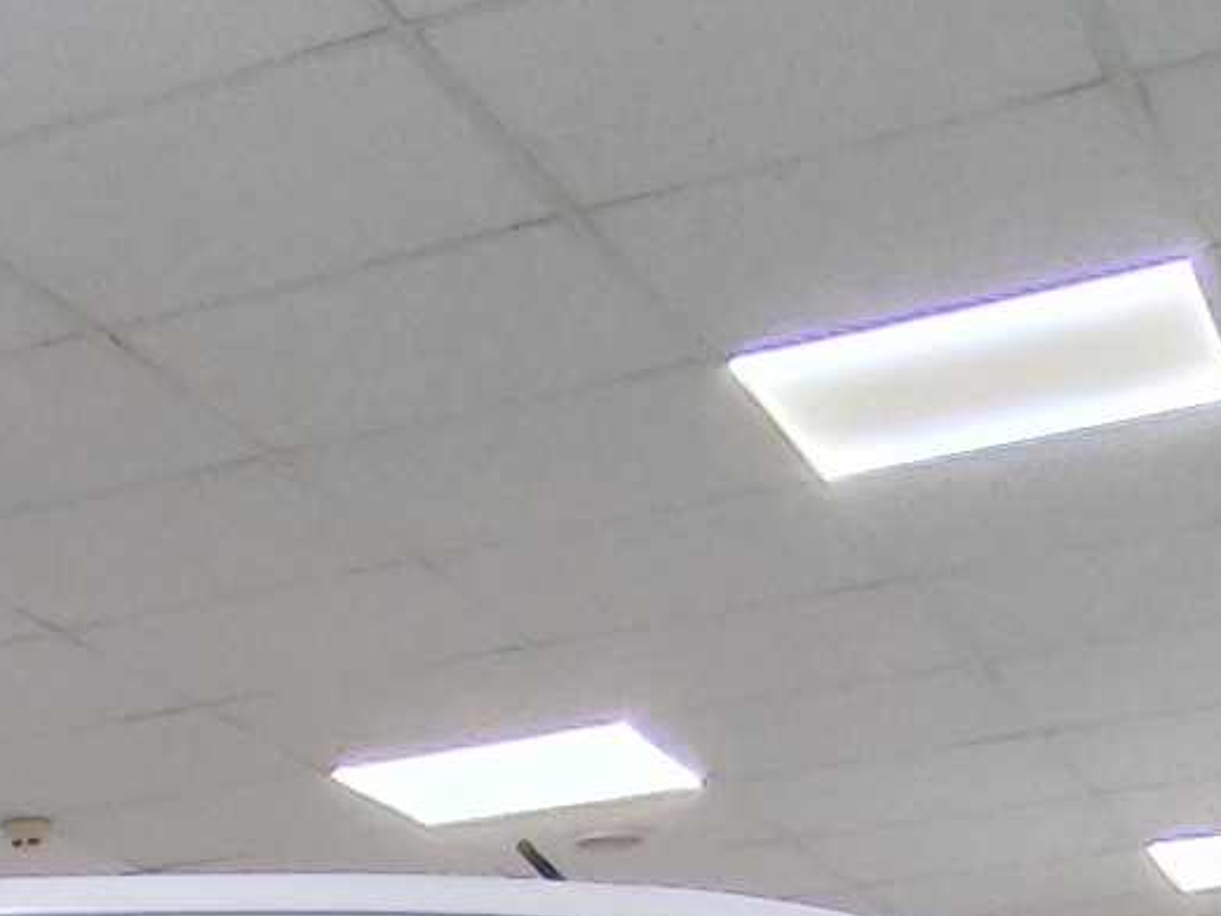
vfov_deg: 11.0
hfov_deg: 18.4
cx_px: -270
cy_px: 2548
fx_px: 3563
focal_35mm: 101
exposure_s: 1/50
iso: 64
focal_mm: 1.65
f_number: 2.2
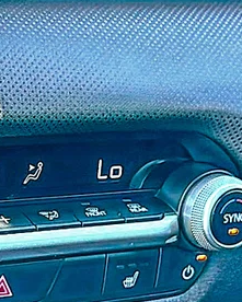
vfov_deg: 18.3
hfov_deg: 14.6
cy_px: 228
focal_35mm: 104
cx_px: 0
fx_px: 931
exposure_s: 1/143
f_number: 1.78
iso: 125
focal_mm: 6.86
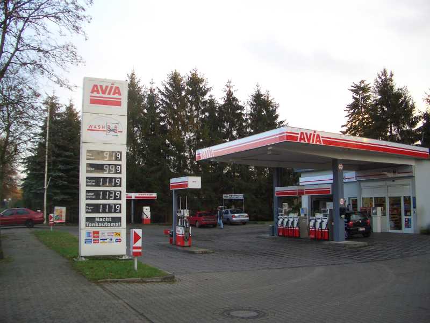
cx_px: 215
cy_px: 162
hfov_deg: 52.6
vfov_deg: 40.7
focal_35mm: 35
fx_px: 435
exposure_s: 1/125
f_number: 2.6
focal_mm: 5.8
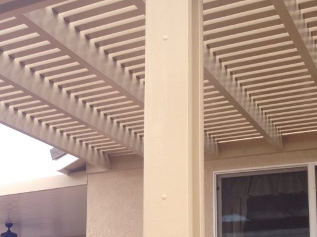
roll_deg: -2.1
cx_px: 32
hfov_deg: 26.8
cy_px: 210
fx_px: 641
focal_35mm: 70
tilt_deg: +9.7
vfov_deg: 20.6
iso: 50
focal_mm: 4.28
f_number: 2.4
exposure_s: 1/230
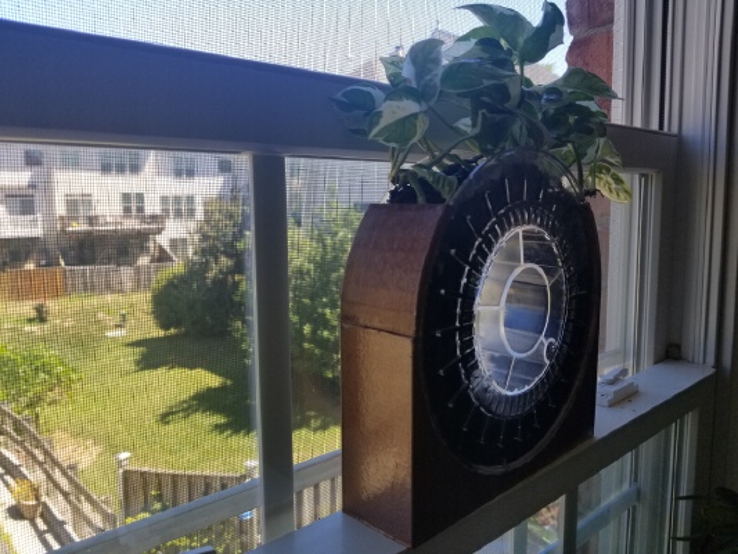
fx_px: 554
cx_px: 369
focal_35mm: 26
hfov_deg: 67.3
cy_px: 277
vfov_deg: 53.1
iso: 50
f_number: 1.7
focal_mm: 4.25
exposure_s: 1/364
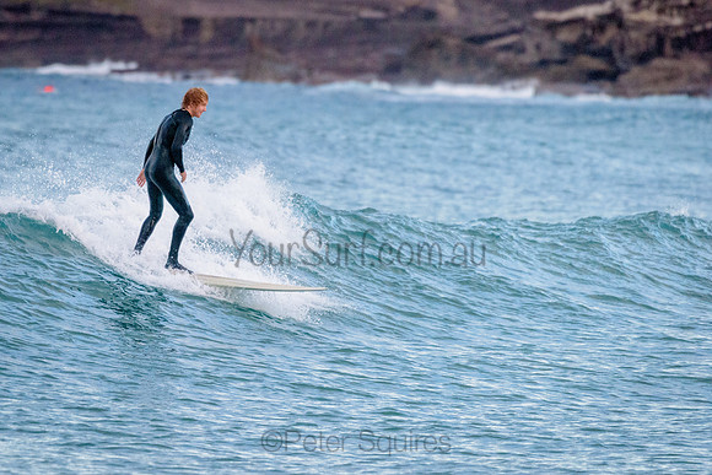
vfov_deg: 2.7
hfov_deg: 4.0
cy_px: 187
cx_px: 276
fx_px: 10167
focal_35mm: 514
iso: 2500
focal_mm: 420
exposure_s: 1/2000
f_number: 5.6
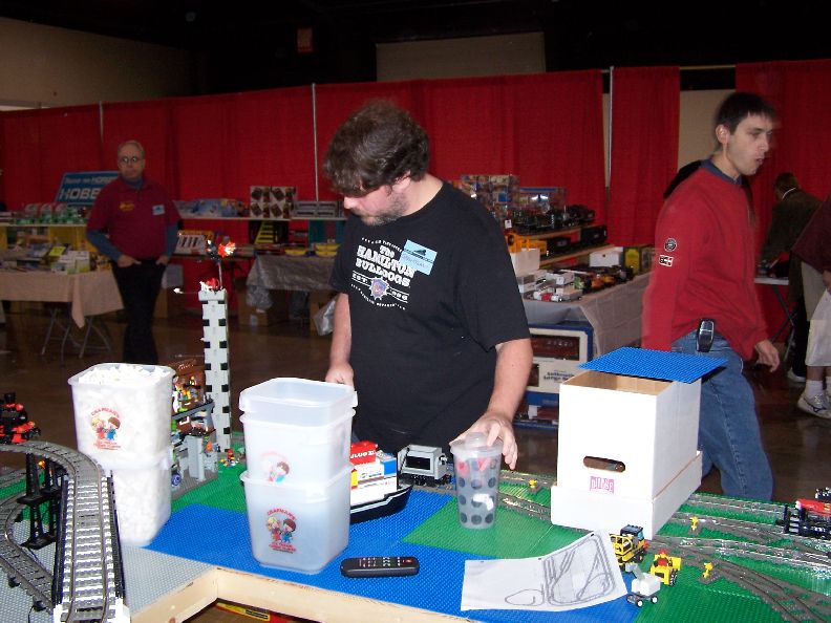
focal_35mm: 38
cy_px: 312
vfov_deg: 37.7
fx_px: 912
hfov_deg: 49.0
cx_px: 416
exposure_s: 1/60
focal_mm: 6.3
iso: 140
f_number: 2.8
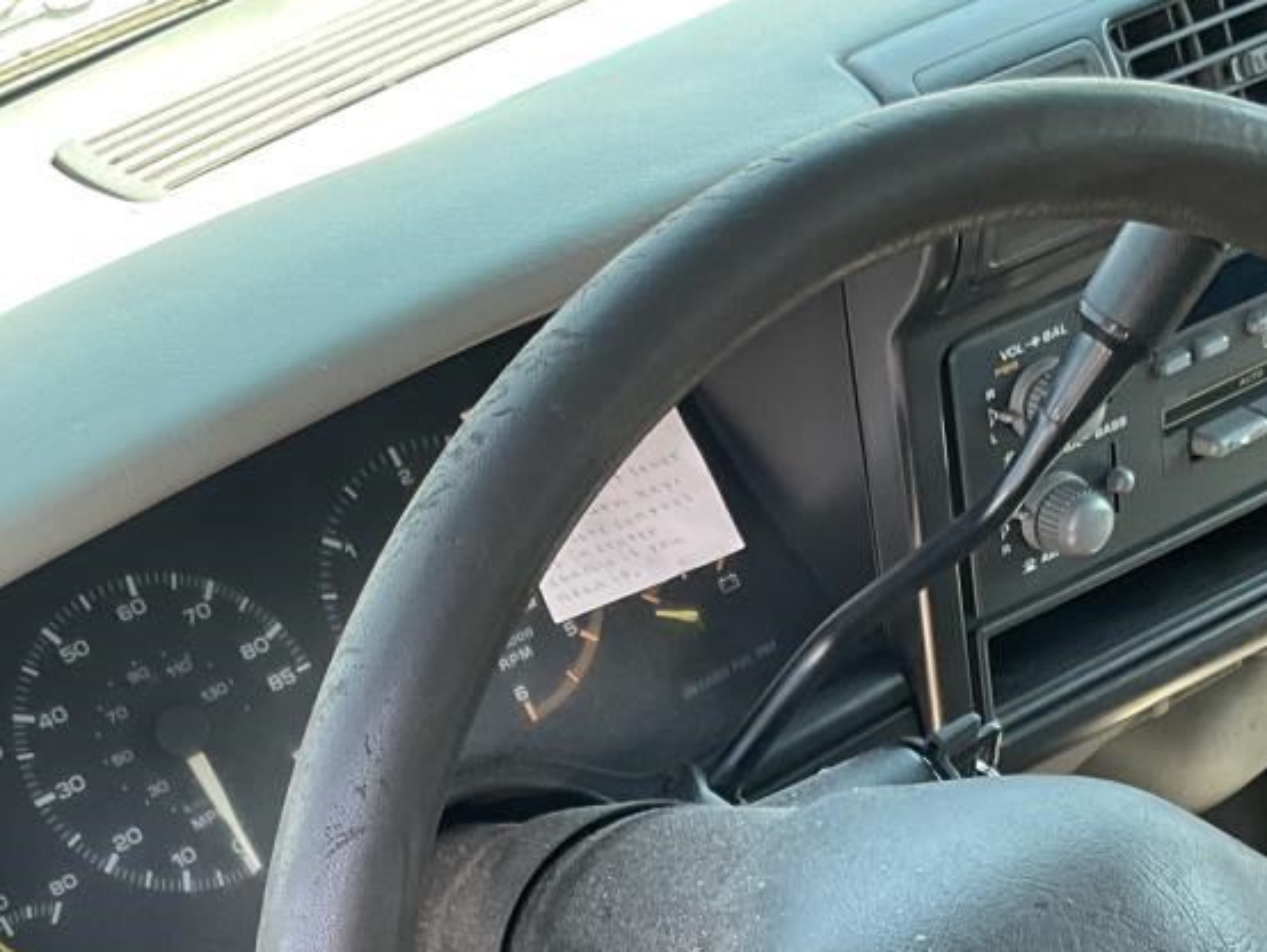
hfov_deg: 29.0
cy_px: 1007
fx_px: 2453
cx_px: 620
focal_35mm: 67
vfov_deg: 21.0
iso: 50
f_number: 1.8
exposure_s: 1/120
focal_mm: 3
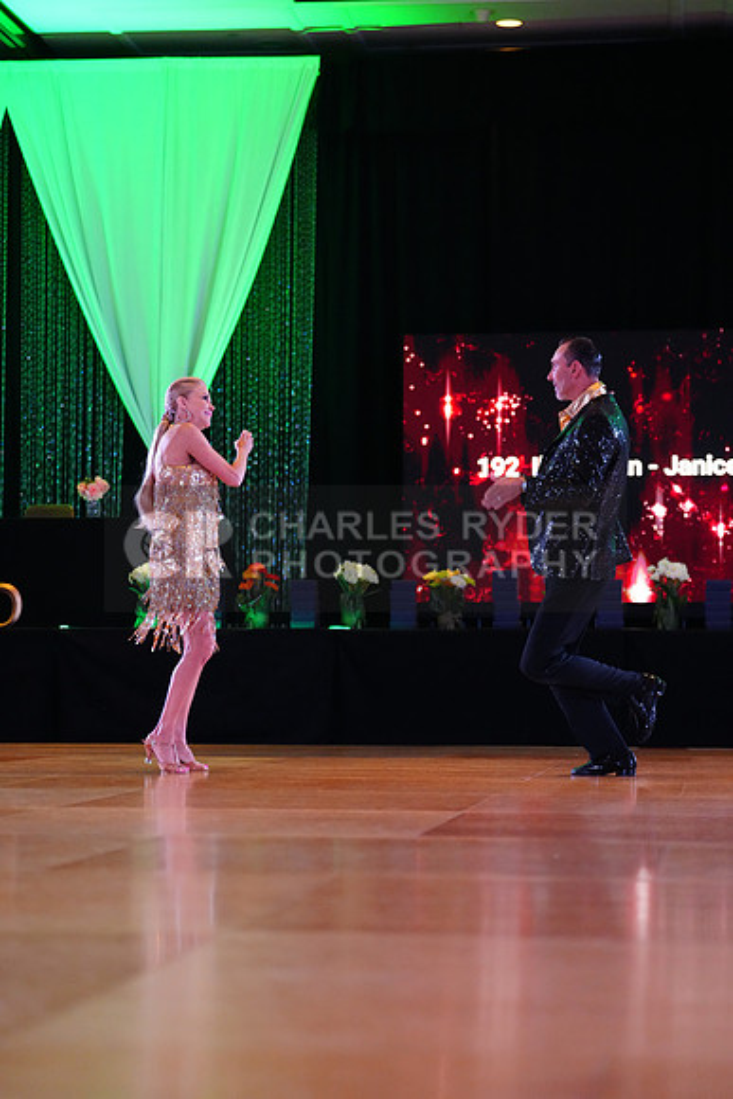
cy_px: 550
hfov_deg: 16.7
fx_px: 2503
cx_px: 366
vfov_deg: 24.8
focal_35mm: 82
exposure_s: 1/400
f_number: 2.8
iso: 6400
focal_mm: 82
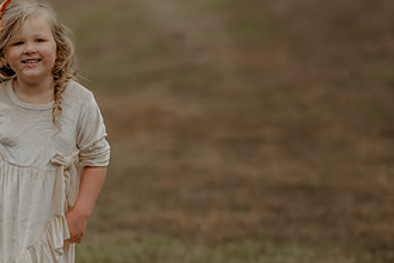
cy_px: 146
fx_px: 1927
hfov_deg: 11.6
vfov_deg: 7.8
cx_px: 17
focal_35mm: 176
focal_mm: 85
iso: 400
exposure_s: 1/200
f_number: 1.8
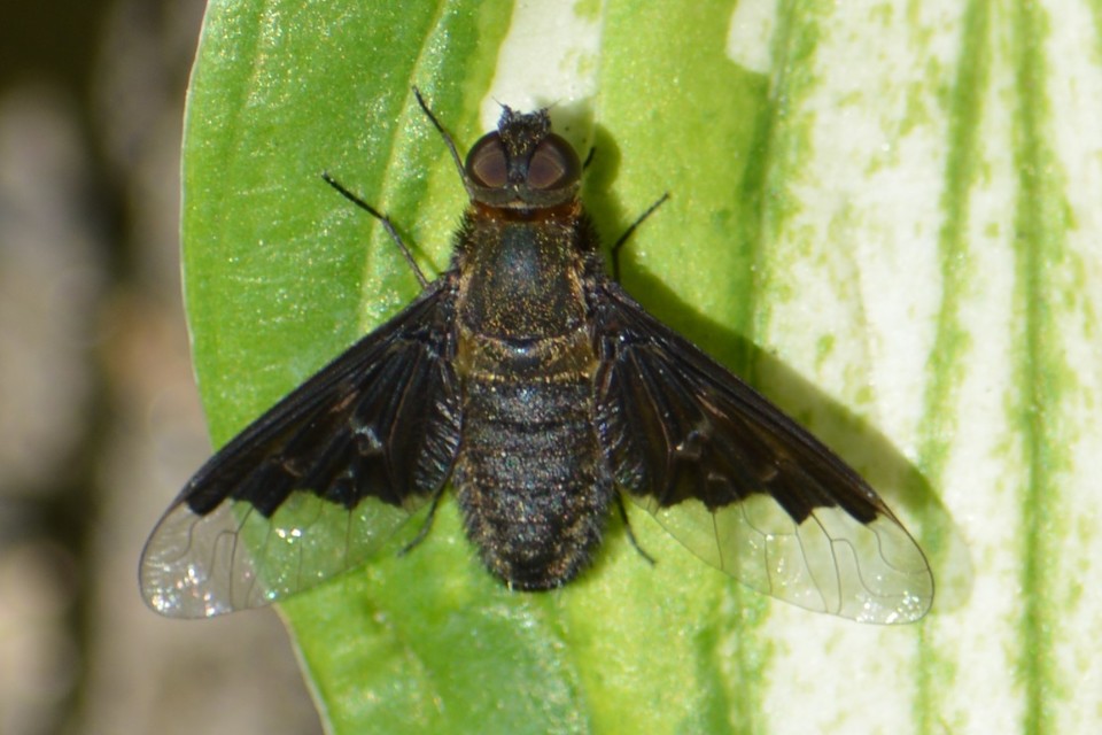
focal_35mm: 450
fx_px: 13774
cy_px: 368
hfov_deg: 4.6
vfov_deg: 3.1
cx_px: 551
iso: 100
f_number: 8
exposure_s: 1/200
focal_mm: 300
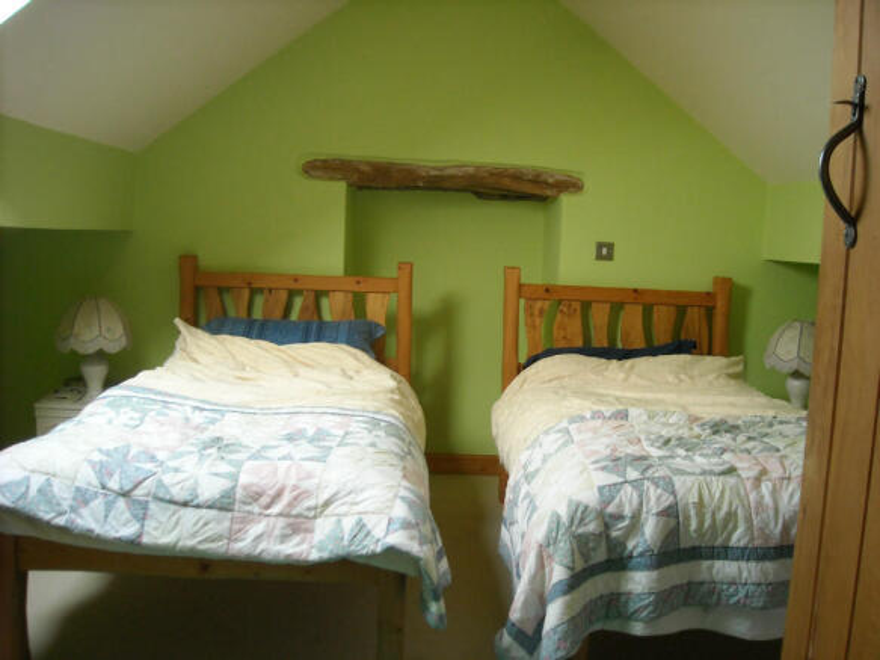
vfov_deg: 40.7
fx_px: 890
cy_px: 330
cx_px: 440
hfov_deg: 52.6
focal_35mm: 35
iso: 270
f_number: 2.8
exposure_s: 1/60
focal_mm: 5.7
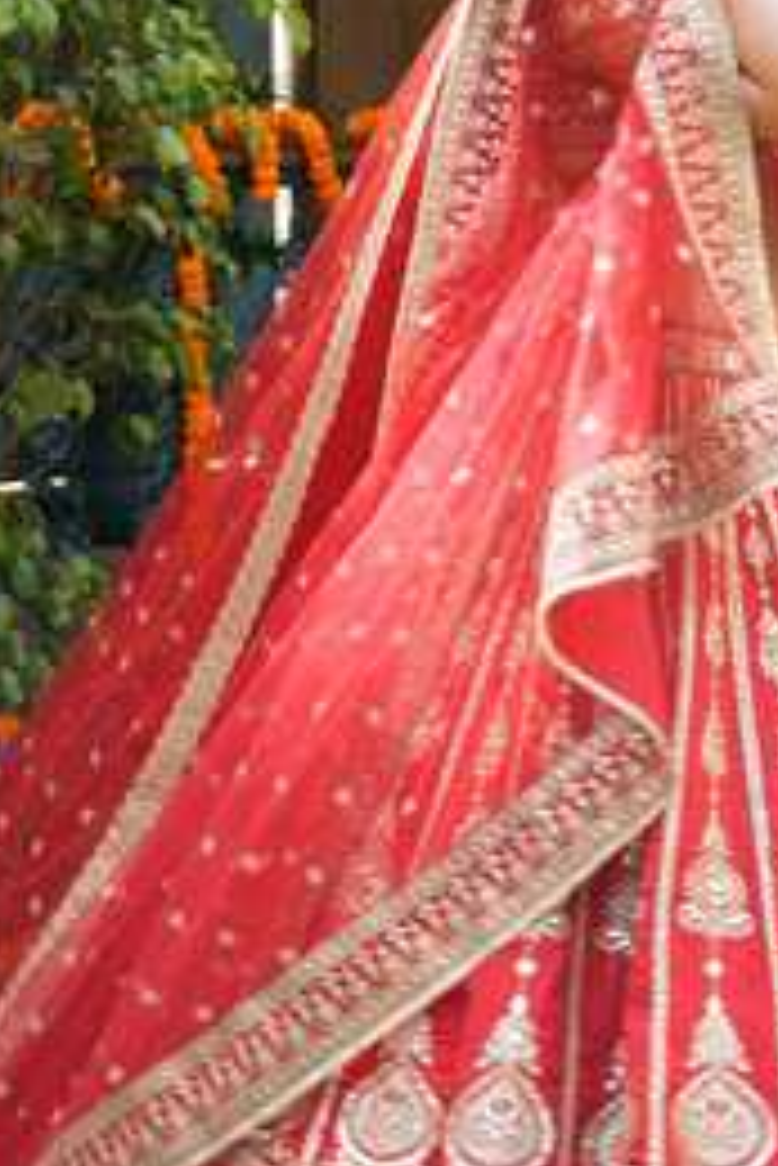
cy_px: 660
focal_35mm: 73
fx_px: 2363
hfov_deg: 18.3
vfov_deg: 27.7
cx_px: 733
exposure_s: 1/200
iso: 125
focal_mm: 24
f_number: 4
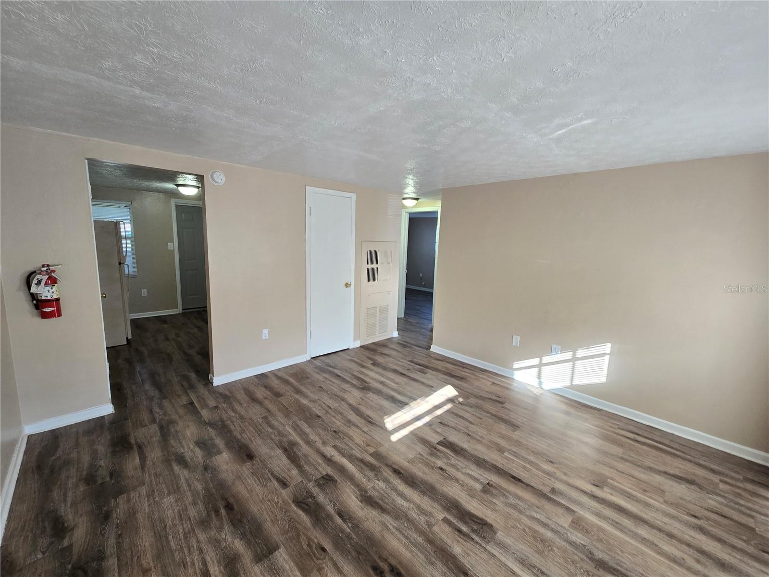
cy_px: 288
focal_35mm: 13
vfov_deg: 89.9
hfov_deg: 106.2
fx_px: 289
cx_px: 384
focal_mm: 2.2
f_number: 2.2
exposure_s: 1/60
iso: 160
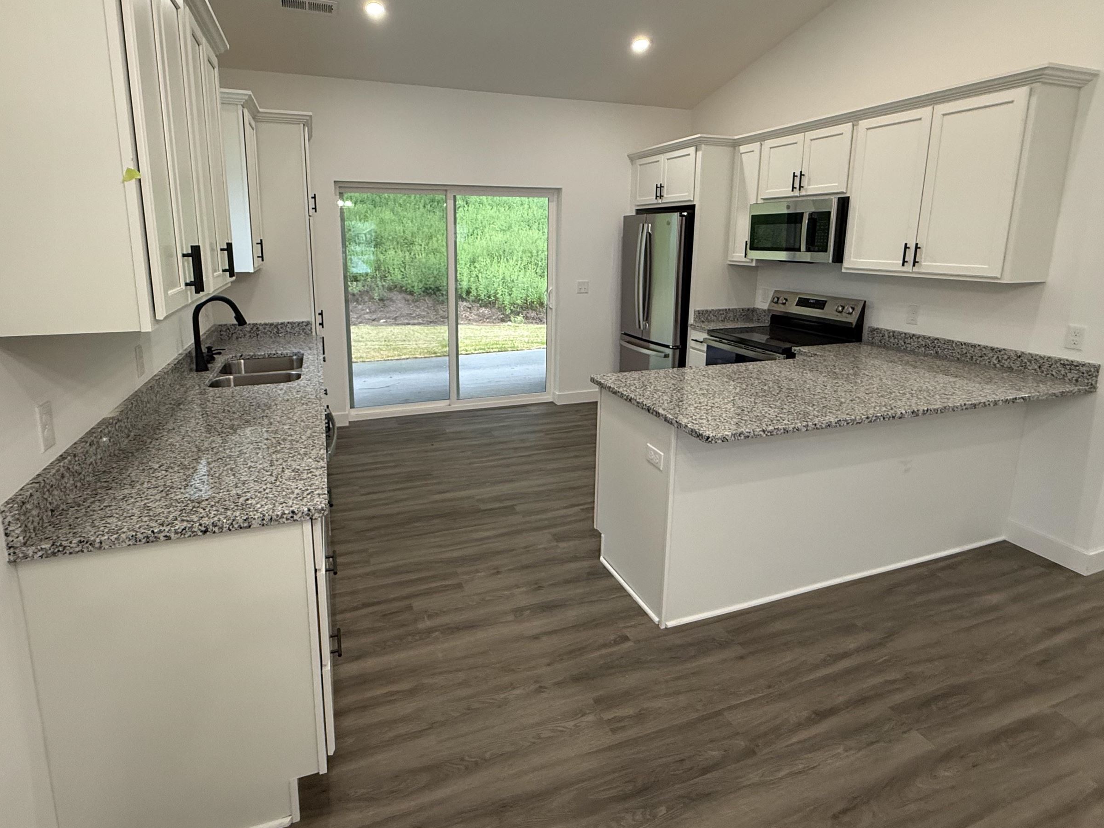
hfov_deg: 87.7
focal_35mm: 18
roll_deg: -0.2
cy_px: 339
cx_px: 524
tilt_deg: -11.2
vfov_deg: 71.0
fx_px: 574
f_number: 2.2
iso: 250
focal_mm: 2.22
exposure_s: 1/120
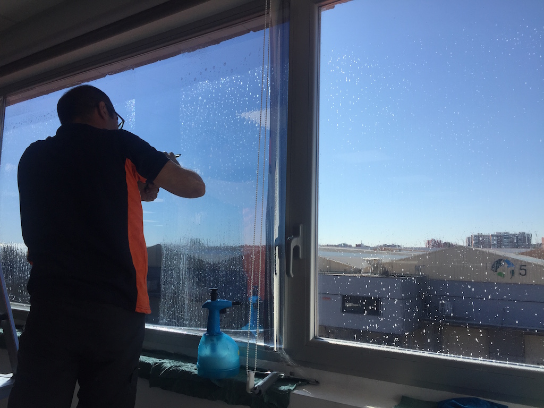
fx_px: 456
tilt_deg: +6.4
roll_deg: -1.6
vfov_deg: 48.2
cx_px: 272
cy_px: 204
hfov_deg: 61.7
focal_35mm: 29
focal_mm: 4.15
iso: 32
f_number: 2.2
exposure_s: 1/1799
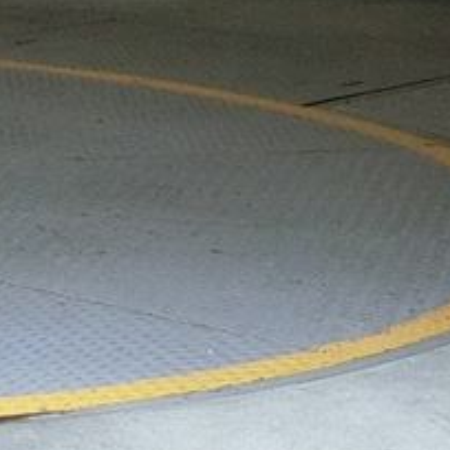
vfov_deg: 8.1
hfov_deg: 7.9
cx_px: -518
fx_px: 3059
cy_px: -382
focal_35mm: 208
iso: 320
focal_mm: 6.4
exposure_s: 1/125
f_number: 3.3
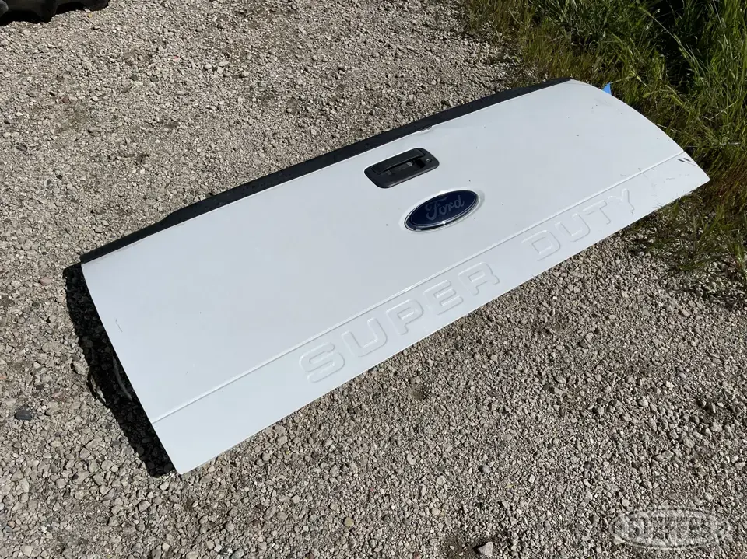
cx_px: 374
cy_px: 280
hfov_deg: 67.3
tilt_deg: -52.2
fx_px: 561
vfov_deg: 53.0
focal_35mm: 26
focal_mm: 5.1
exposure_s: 1/12048
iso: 32
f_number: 1.6
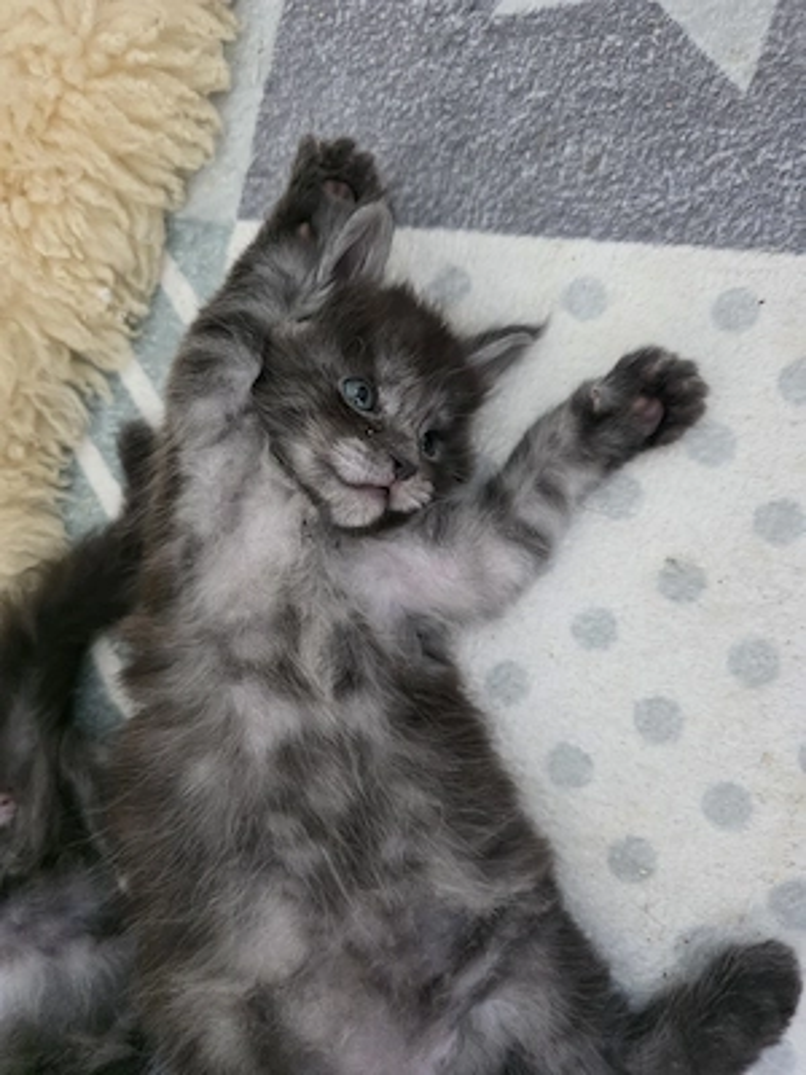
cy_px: 538
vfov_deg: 73.9
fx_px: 714
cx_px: 403
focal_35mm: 23
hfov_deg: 58.9
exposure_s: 1/101
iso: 1250
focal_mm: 6.3
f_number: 1.7
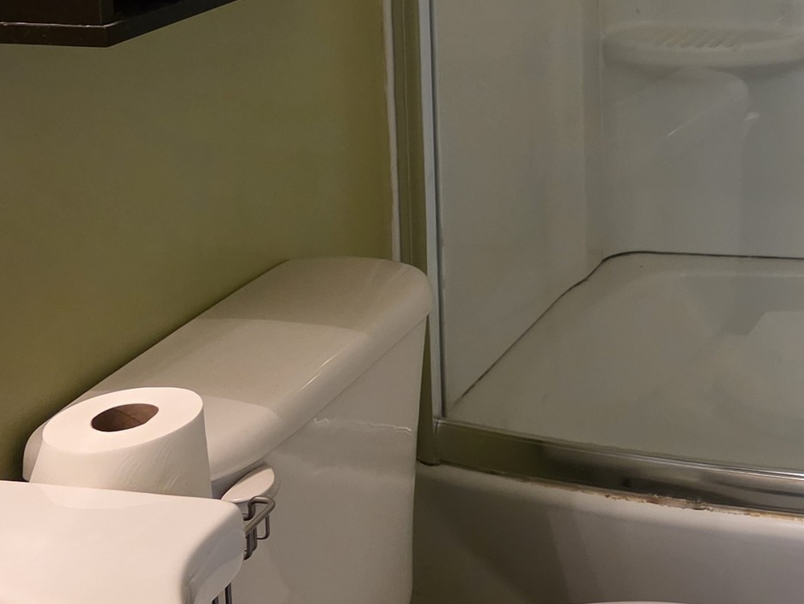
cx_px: 999
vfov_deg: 18.7
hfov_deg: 23.4
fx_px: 1742
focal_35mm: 75
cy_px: -106
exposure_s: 1/120
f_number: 1.7
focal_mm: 6.3
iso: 640
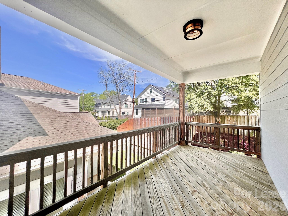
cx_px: 144
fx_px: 108
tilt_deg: +1.1
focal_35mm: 13
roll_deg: -0.6
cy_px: 108
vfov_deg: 89.9
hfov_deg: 106.2
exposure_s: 1/1340
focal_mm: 1.57
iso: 32
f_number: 1.8
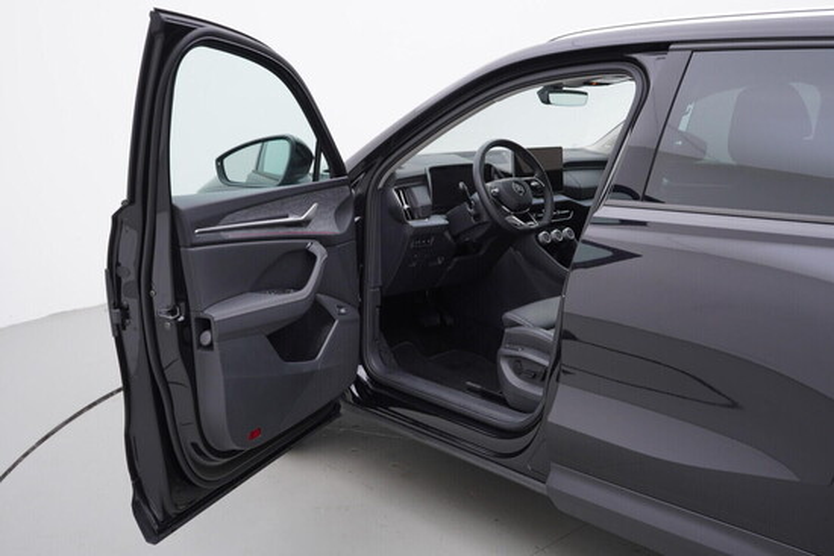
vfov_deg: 36.9
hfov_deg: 53.1
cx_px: 417
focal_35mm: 36
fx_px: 834
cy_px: 278
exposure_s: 1/60
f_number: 3.5
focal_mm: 24
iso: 125
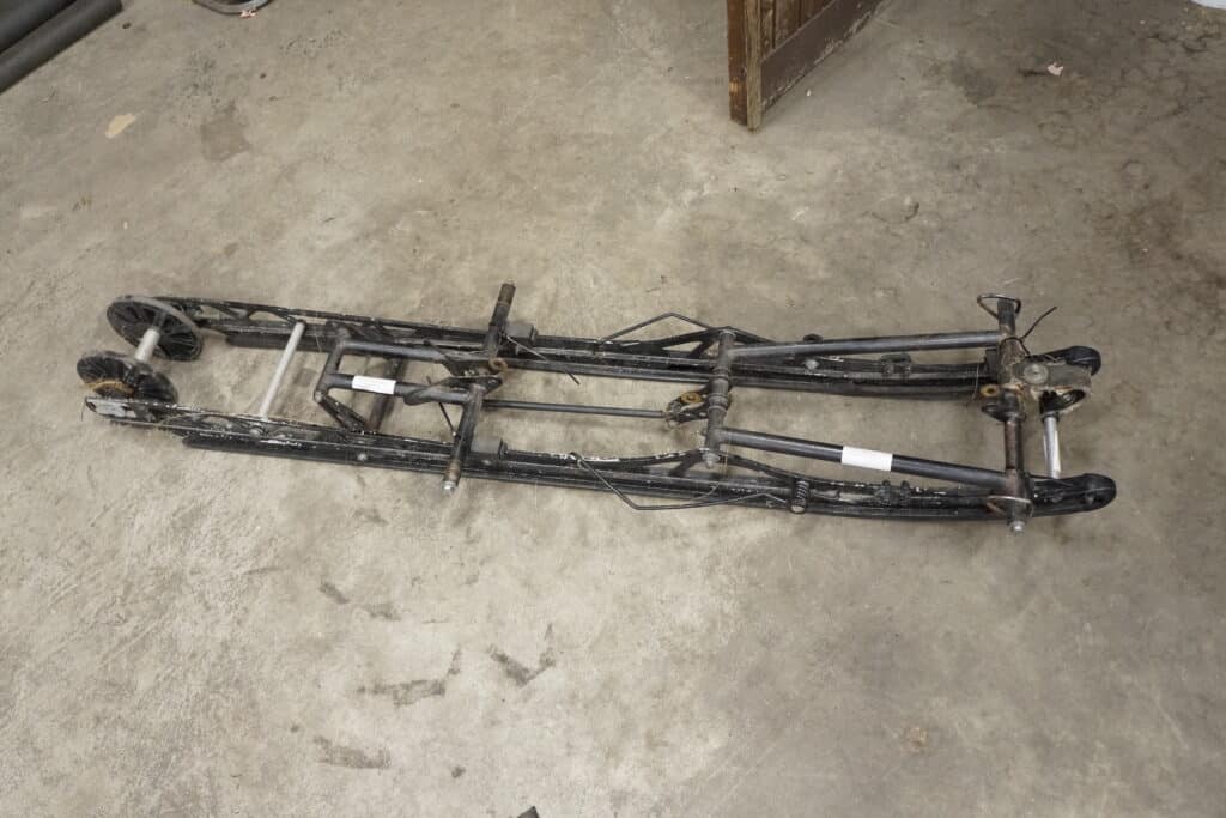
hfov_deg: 67.4
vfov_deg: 47.9
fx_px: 920
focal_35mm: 27
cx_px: 613
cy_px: 409
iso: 2000
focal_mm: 18
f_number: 5.6
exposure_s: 1/60
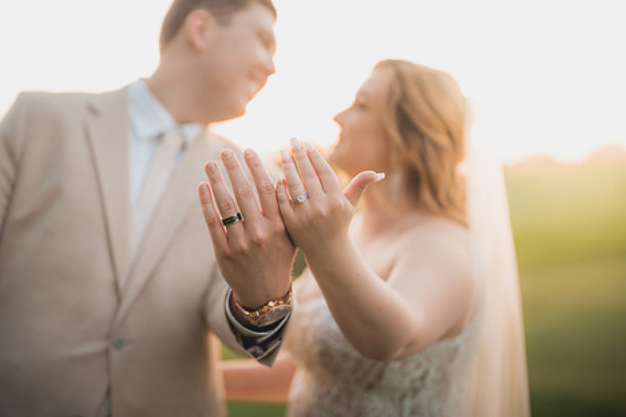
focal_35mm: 62
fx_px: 1078
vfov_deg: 21.9
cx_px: 245
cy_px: 172
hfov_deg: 32.3
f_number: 1.2
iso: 640
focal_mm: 50
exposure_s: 1/800
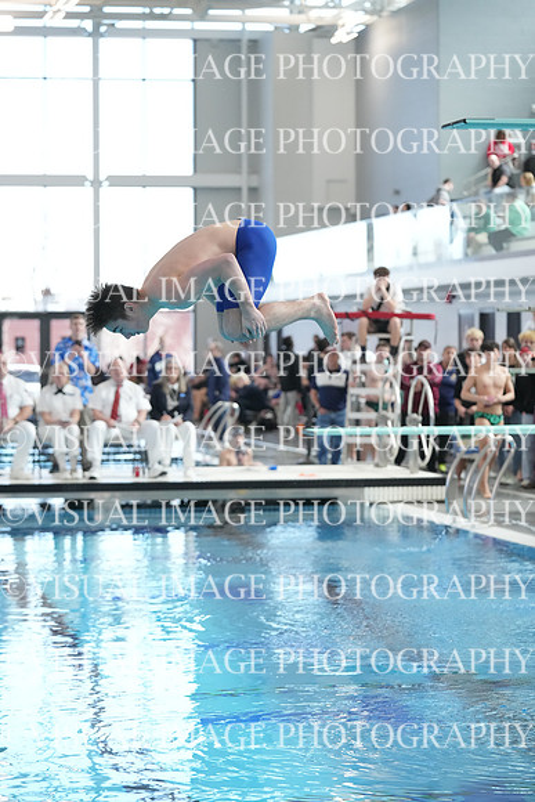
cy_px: 401
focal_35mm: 107
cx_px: 268
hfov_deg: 12.8
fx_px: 2384
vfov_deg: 19.1
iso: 4000
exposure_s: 1/1600
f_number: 4
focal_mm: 107
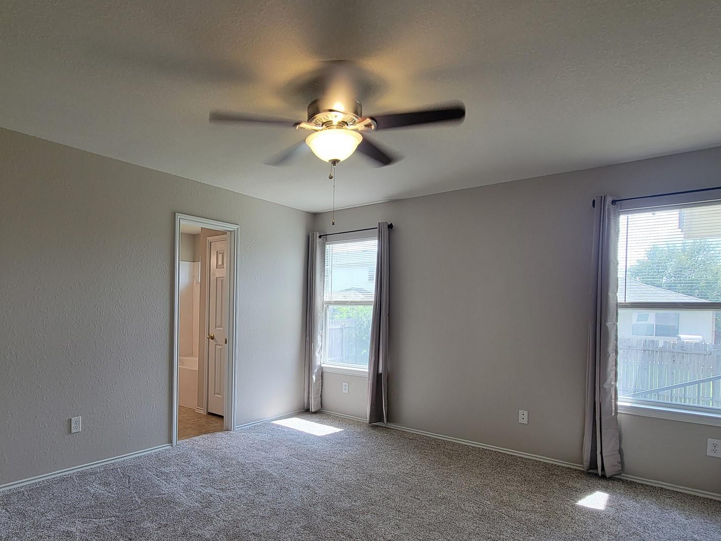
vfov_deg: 68.2
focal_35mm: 19
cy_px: 315
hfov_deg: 84.0
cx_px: 302
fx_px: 396
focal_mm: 2.2
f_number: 2.2
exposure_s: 1/60
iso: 50
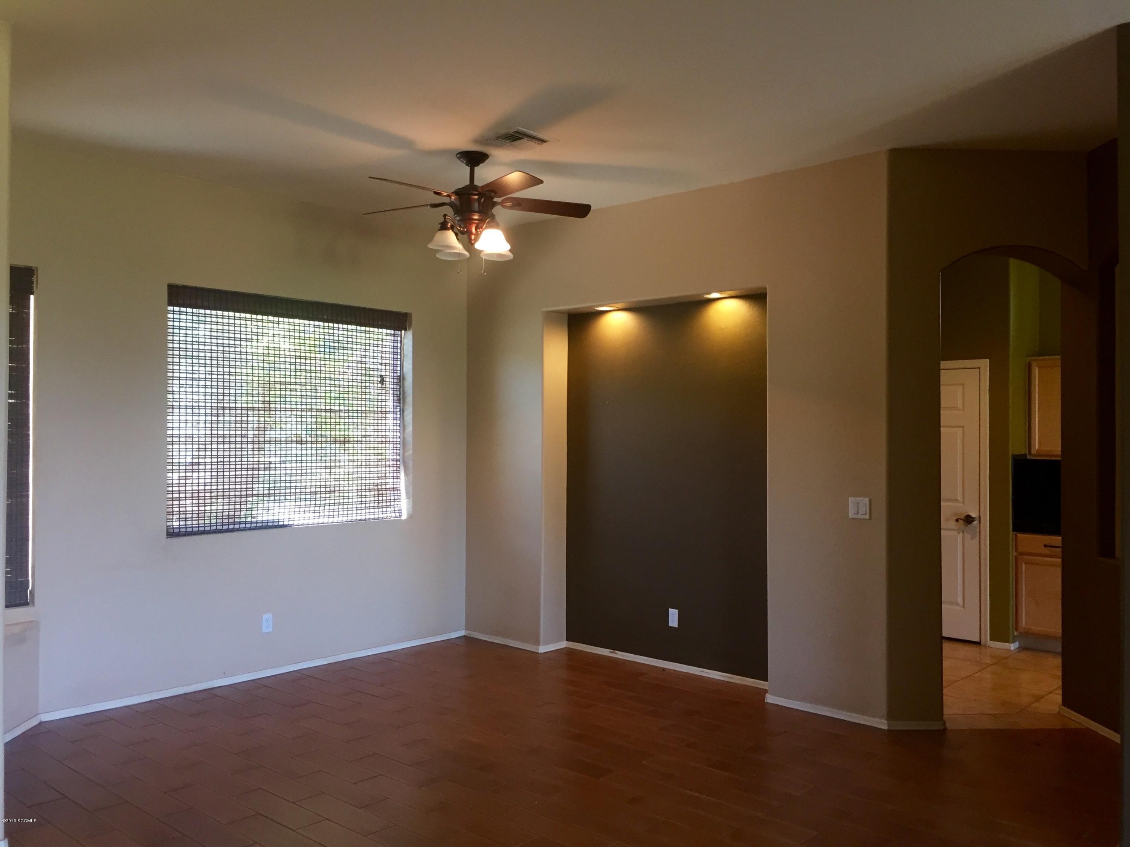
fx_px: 947
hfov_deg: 61.7
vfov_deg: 48.2
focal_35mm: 29
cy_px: 424
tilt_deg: -1.5
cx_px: 565
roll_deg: -1.1
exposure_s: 1/30
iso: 100
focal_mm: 4.15
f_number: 2.2
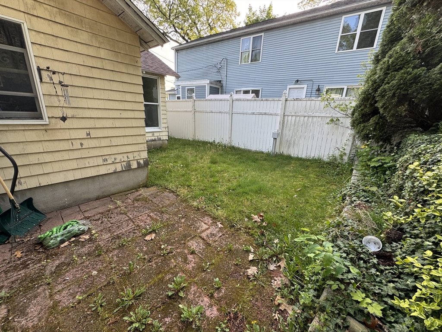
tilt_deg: -16.8
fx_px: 179
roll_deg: -1.4
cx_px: 221
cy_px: 166
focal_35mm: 14
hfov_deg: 102.1
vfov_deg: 85.7
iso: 40
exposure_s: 1/112
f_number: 2.2
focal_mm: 2.22
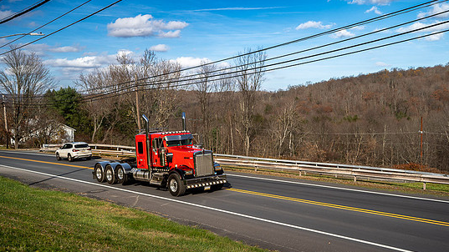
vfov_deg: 27.7
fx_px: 512
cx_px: 237
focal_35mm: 43
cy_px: 126
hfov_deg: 47.3
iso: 125
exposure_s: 1/160
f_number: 2.2
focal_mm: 38
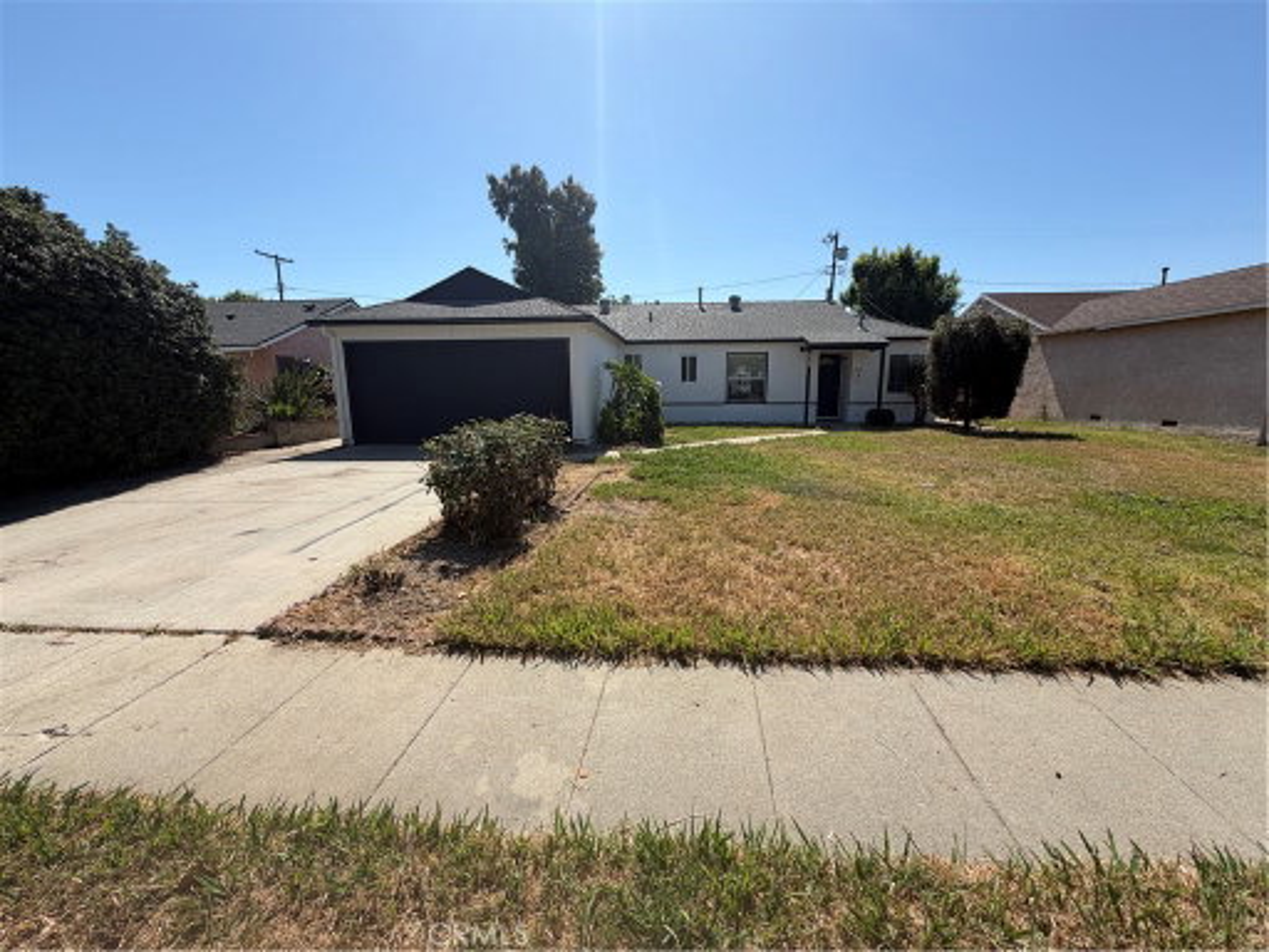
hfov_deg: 102.1
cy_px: 476
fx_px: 513
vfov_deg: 85.7
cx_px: 634
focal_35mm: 14
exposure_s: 1/955
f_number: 2.2
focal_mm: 2.22
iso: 20
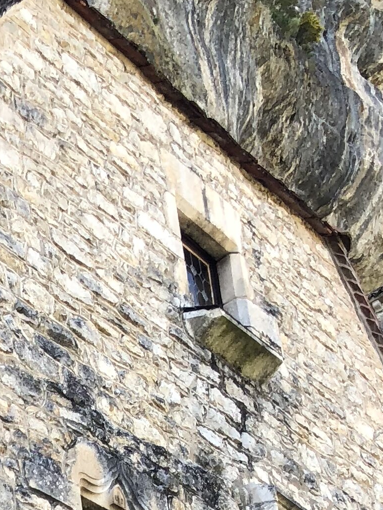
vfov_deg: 15.6
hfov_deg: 12.2
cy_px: 900
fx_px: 1608
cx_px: -348
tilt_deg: +19.7
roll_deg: +0.9
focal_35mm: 109
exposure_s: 1/159
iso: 20
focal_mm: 4
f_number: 1.8
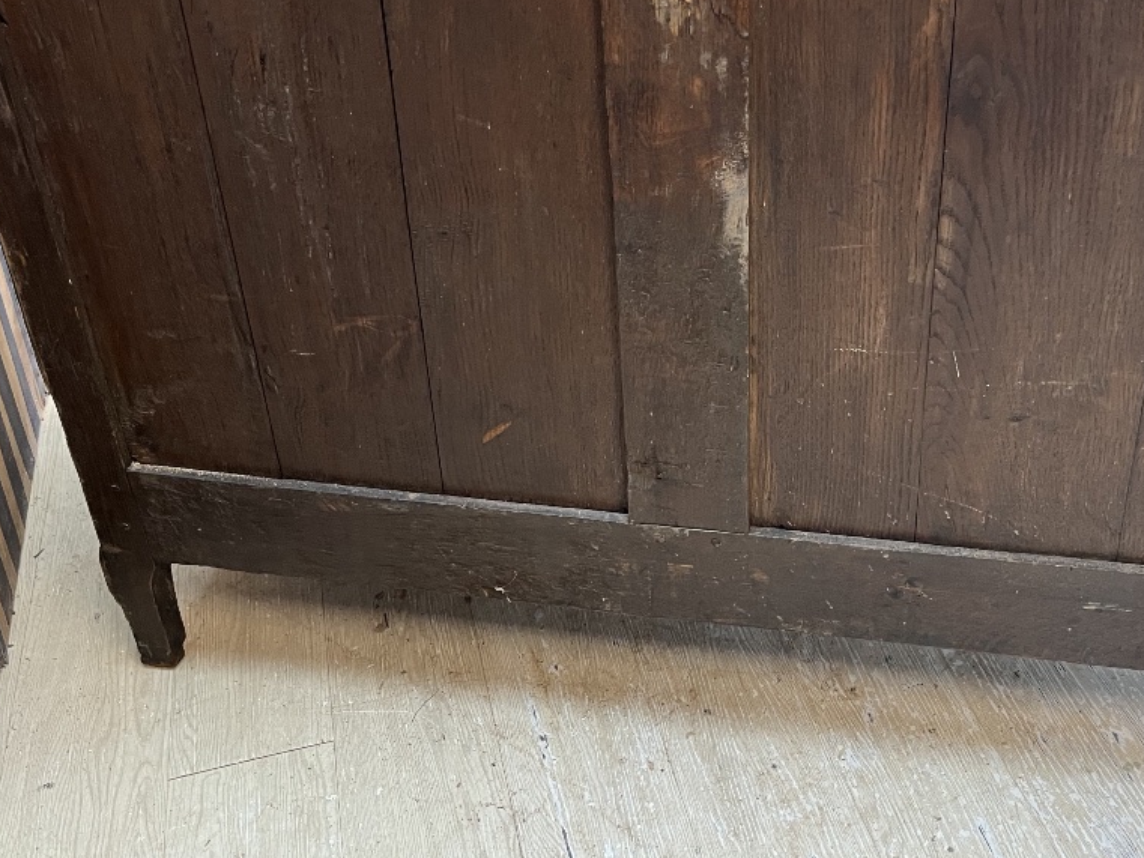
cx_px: 737
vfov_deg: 35.0
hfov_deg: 45.3
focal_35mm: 41
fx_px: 1355
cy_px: 326
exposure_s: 1/50
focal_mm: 5.1
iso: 200
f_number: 1.6
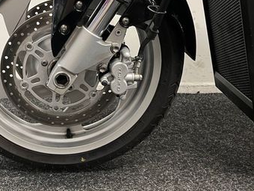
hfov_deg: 38.0
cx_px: 66
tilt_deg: -9.5
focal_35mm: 49
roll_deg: +0.2
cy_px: 49
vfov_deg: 29.2
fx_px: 360
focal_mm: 5.1
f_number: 1.6
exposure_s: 1/50
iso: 200
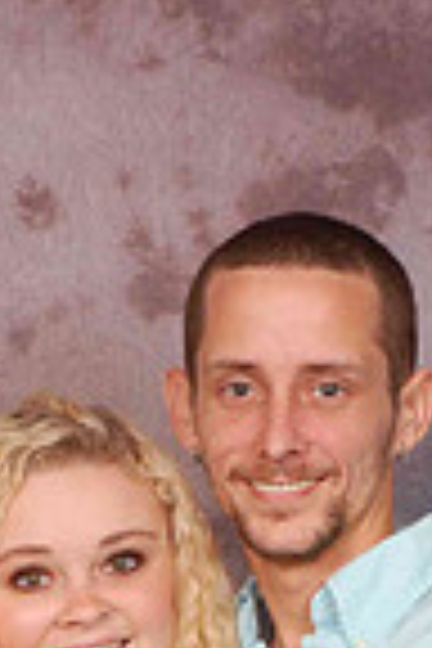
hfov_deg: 6.4
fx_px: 3888
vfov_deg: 9.4
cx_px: 101
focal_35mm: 216
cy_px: 824
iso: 200
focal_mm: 46
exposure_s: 1/125
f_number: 10
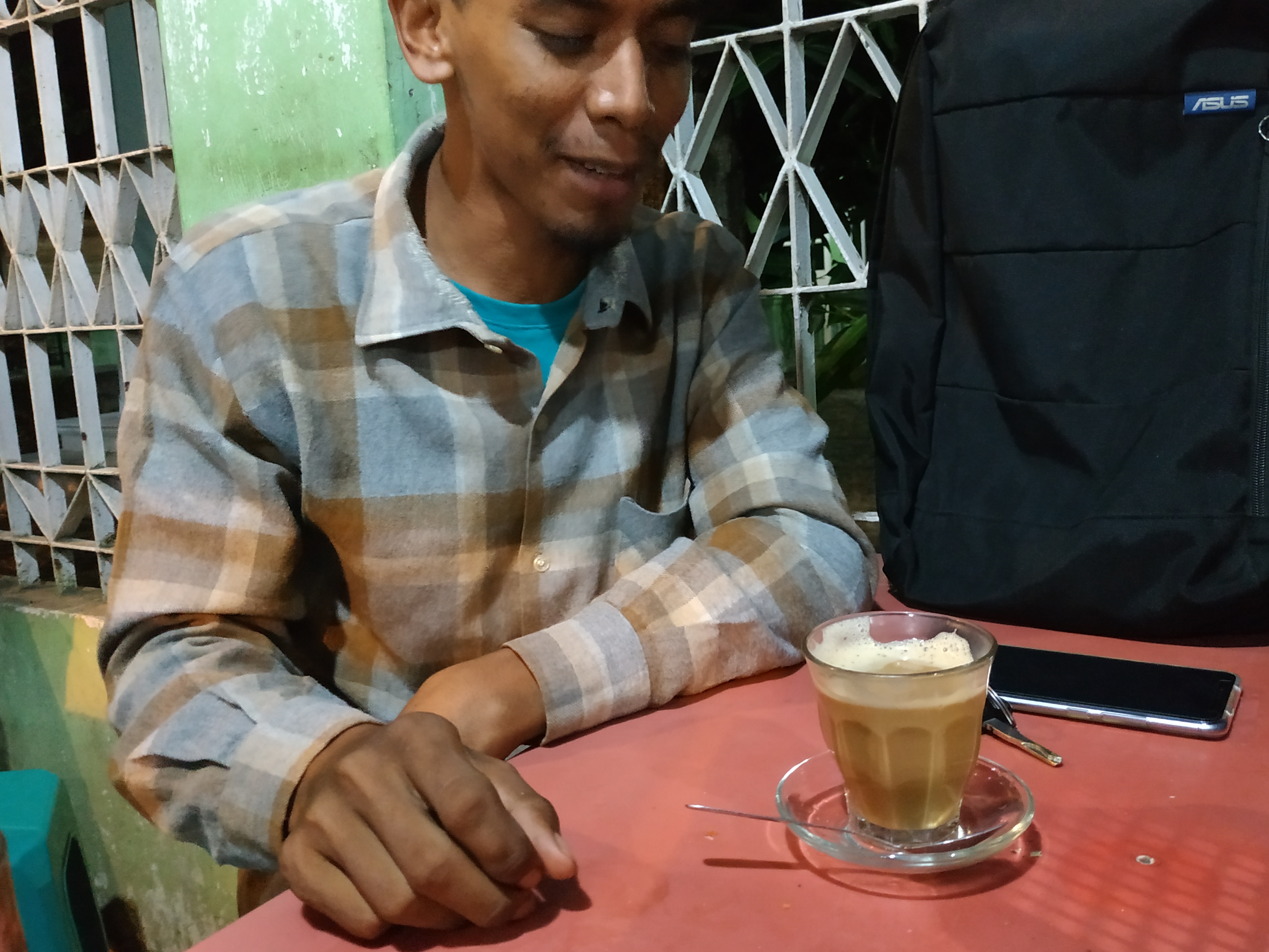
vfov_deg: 48.2
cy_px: 441
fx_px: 1063
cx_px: 695
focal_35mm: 29
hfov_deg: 61.5
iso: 2000
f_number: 1.9
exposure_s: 1/17
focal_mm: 3.94
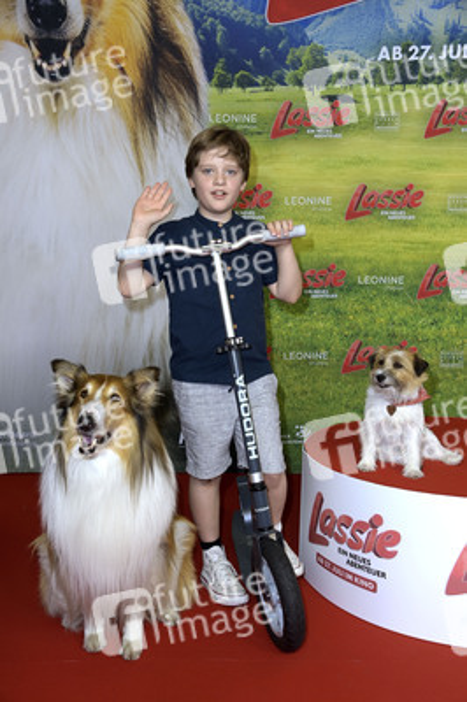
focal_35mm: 42
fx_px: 819
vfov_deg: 46.4
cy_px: 351
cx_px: 234
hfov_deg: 31.8
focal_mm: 42
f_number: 5.6
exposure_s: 1/200
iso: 640
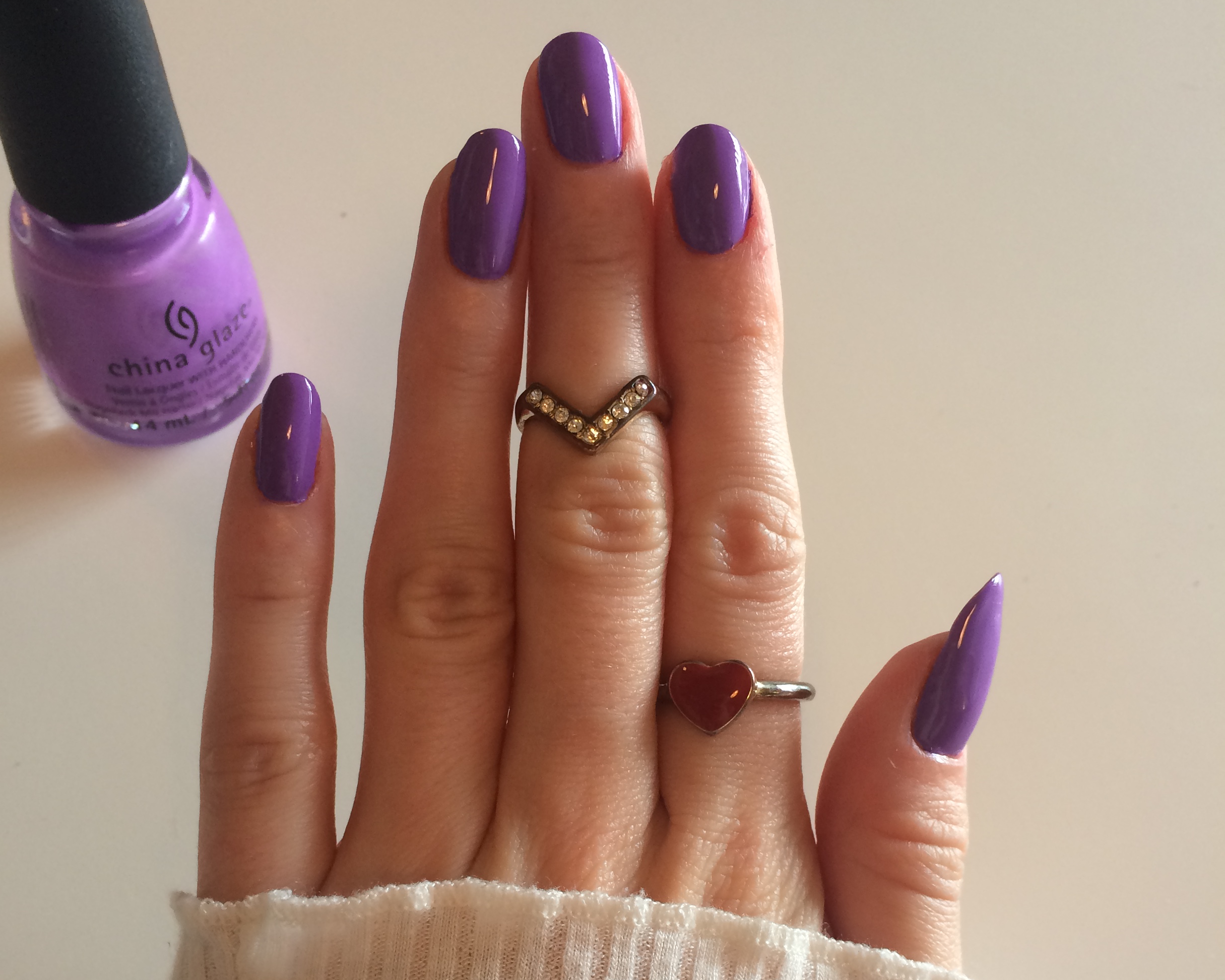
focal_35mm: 38
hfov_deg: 47.9
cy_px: 662
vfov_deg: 38.7
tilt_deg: -62.9
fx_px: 1378
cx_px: 612
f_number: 2.2
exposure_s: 1/30
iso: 50
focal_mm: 4.15
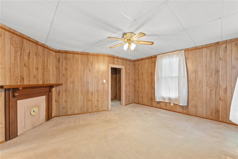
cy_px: 80
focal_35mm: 14
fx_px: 93
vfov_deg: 81.2
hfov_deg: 104.3
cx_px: 119
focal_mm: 14
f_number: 5.6
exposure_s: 1/2
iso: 400
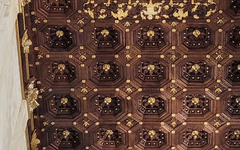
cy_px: -109
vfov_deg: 12.7
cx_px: 167
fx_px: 621
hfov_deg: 21.7
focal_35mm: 95
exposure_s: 1/120
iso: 320
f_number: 1.8
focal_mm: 5.4
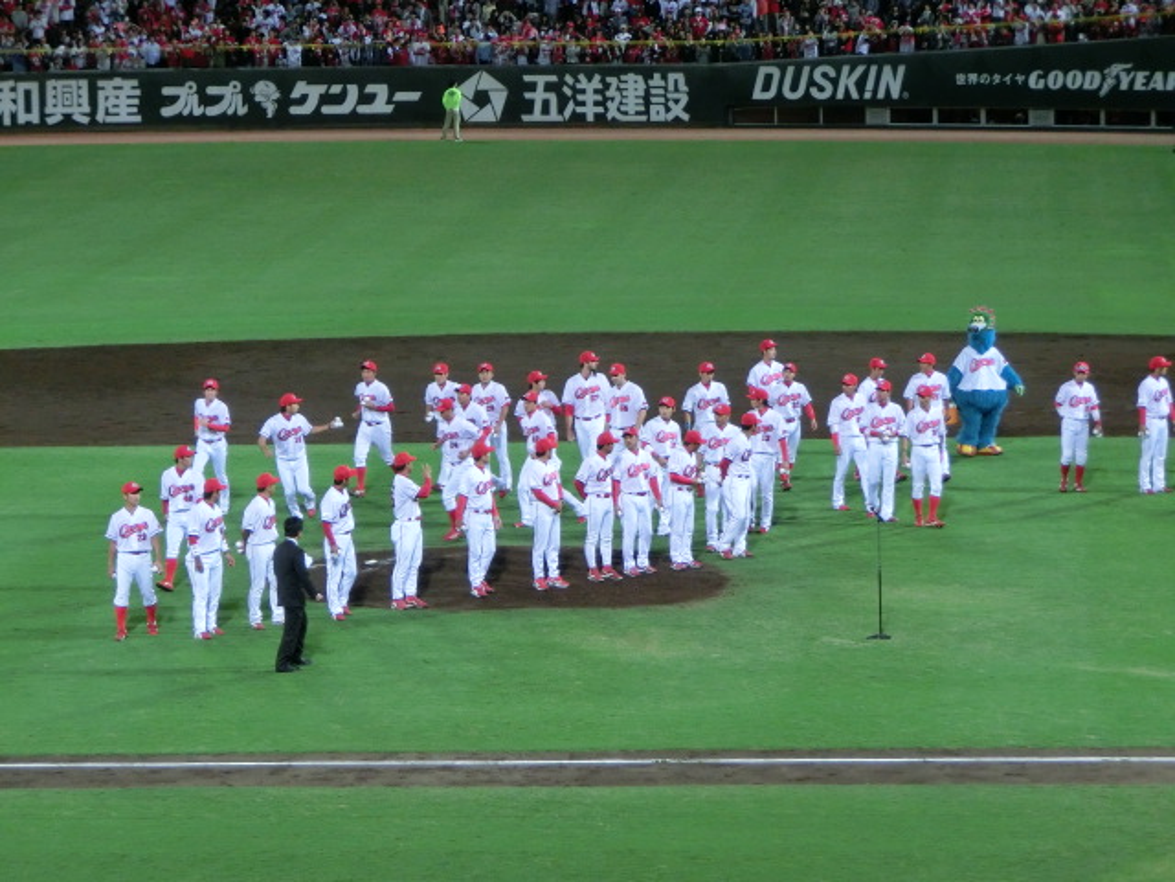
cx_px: 588
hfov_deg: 10.9
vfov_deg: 8.2
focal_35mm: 181
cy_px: 441
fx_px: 6144
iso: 400
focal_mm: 32.04
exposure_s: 1/100
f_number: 5.9
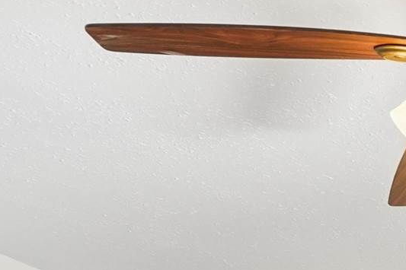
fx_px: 1105
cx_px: 729
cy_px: 664
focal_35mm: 98
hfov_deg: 17.1
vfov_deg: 11.4
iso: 400
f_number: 9
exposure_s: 1/25
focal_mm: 17
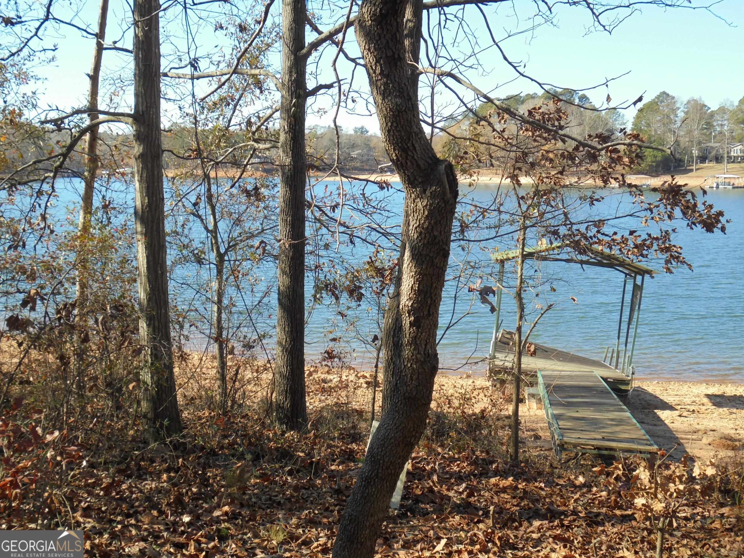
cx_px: 372
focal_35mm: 43
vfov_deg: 33.6
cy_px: 279
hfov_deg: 43.9
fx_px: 924
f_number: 4.5
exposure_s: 1/250
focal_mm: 7.8
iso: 100
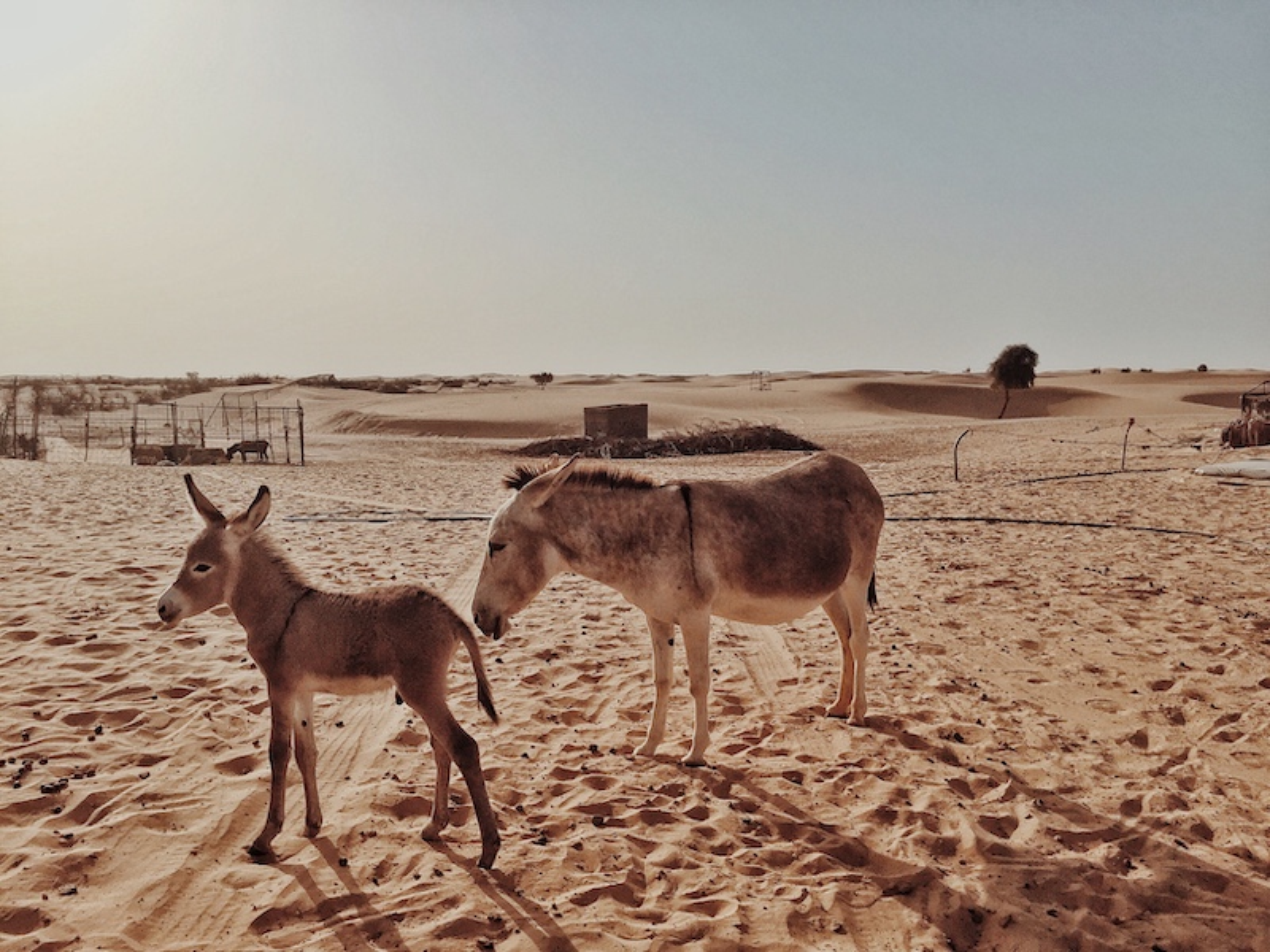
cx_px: 635
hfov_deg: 61.7
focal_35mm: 29
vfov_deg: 48.2
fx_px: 1064
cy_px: 476
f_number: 2.2
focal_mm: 4.15
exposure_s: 1/6623
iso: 32
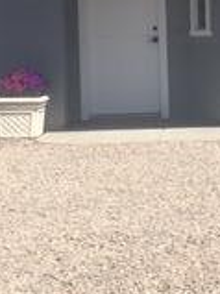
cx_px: 172
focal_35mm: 117
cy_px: 15
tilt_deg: +3.2
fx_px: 993
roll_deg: +2.6
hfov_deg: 12.6
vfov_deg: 16.6
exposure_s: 1/2079
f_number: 2.2
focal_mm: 4.15
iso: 25
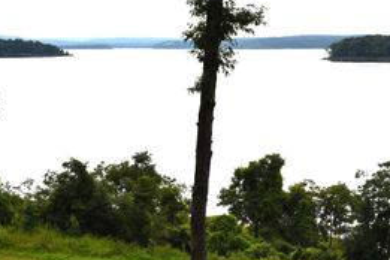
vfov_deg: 15.5
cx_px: 226
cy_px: 119
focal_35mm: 88
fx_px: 953
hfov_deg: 23.1
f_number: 13
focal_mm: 46
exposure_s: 1/200
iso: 100
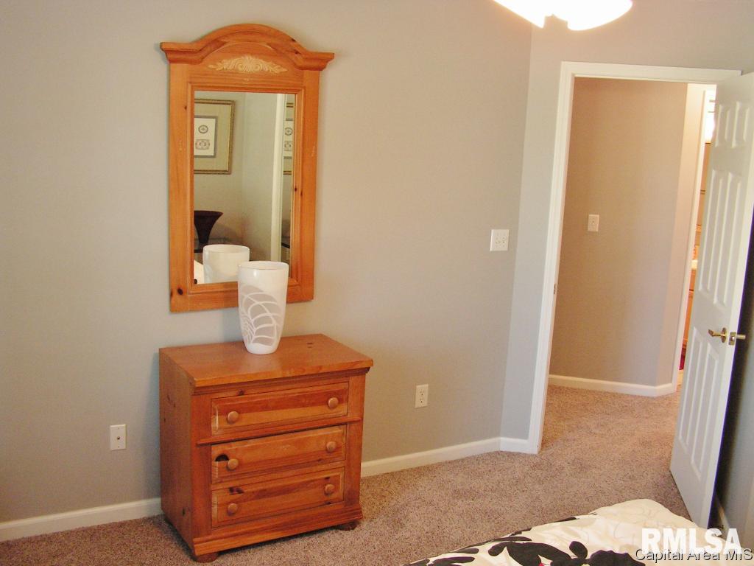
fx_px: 784
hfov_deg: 51.4
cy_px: 283
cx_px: 377
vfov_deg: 39.7
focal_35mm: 36
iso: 200
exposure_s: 1/20
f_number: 3.2
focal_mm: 6
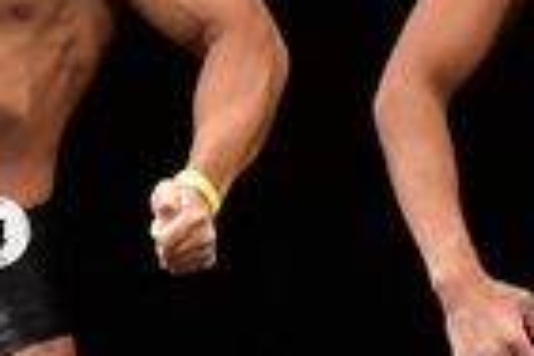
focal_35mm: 1489
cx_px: -119
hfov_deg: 1.4
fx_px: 22085
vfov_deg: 0.9
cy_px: 341
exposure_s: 1/400
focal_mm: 180
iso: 2500
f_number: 5.6
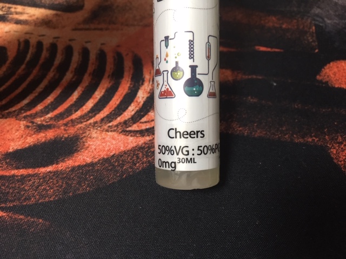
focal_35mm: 29
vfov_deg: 48.2
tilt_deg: -53.7
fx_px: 290
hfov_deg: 61.7
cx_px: 173
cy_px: 130
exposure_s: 1/24
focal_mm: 4.15
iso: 200
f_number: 2.2
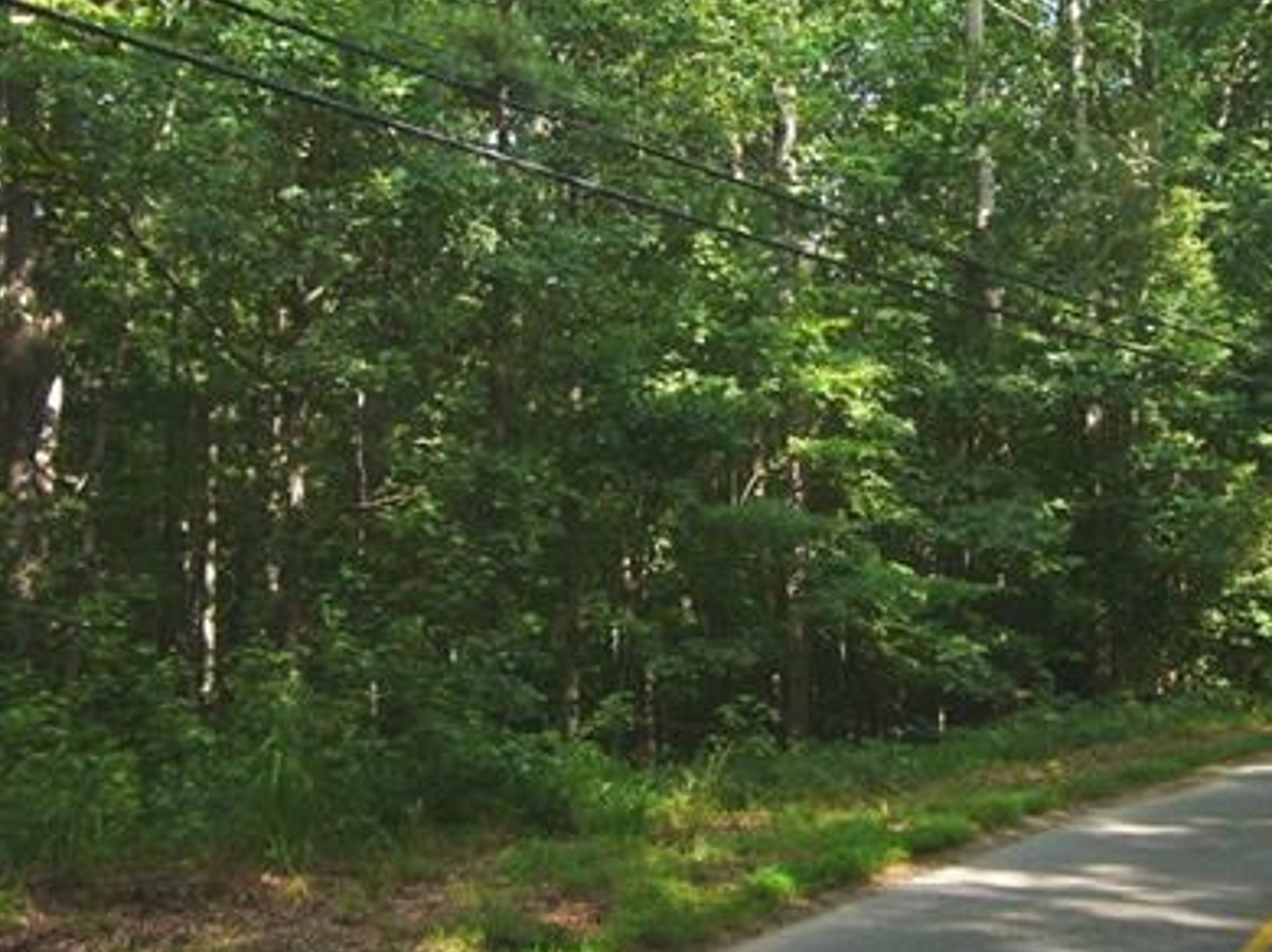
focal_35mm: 46
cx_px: 757
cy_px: 391
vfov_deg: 31.4
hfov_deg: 41.1
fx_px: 1689
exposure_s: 1/200
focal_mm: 4.6
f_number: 2.8
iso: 80
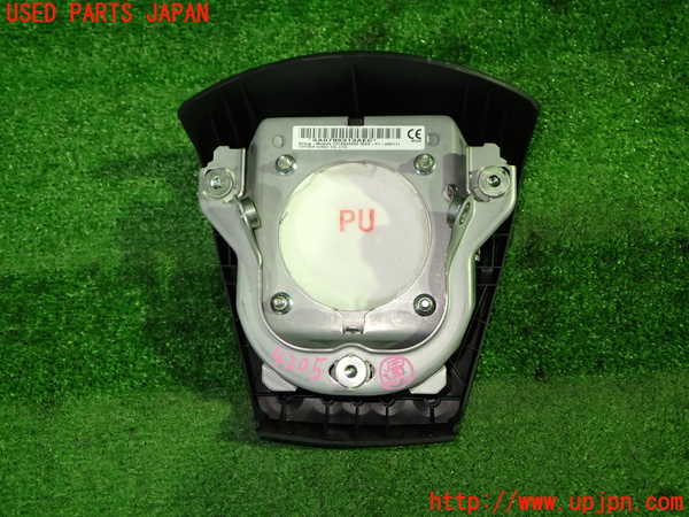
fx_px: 637
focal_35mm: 32
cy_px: 258
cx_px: 344
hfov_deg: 56.8
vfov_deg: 44.2
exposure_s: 1/30
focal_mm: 5.79
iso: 320
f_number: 2.4
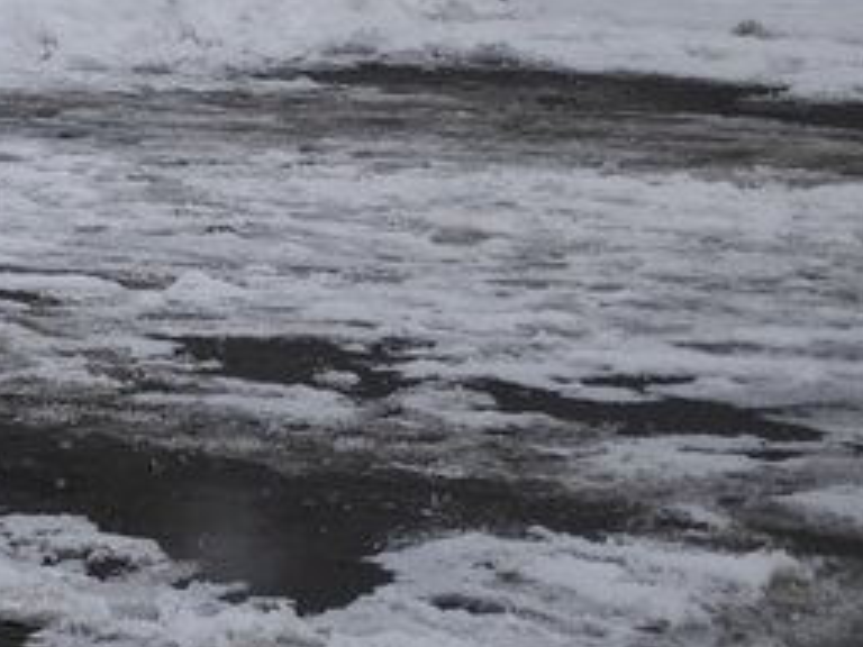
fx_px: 4587
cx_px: -1716
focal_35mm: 184
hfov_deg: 8.8
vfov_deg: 7.7
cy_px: -681
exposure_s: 1/1073
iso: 50
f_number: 1.9
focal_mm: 8.7
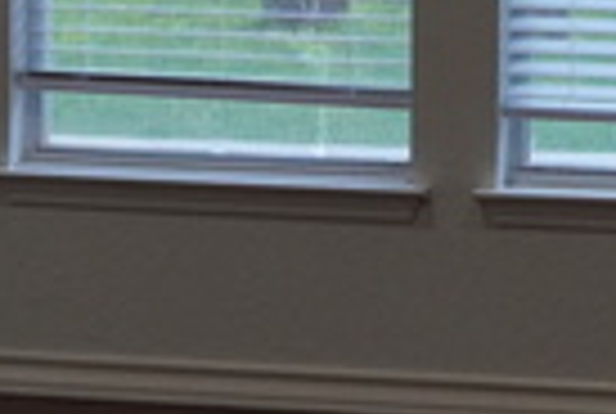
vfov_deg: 6.9
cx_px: 737
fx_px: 3361
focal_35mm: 196
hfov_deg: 10.3
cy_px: -290
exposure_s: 1/640
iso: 1600
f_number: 2.8
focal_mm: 28
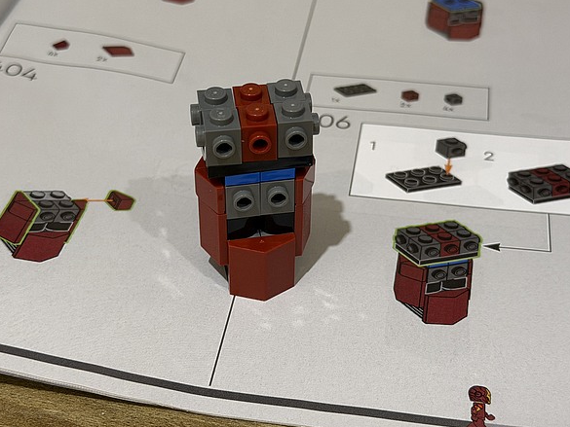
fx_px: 1054
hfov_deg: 30.2
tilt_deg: -38.5
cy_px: 186
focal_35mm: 64
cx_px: 262
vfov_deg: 22.9
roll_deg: +1.6
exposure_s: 1/60
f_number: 1.78
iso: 200
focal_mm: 6.76
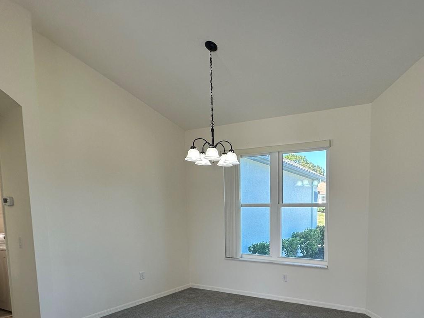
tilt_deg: -5.2
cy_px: 236
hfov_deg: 72.9
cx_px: 299
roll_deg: -0.7
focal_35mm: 22
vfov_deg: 58.2
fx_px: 270
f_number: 2.2
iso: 64
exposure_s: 1/120
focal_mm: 2.22
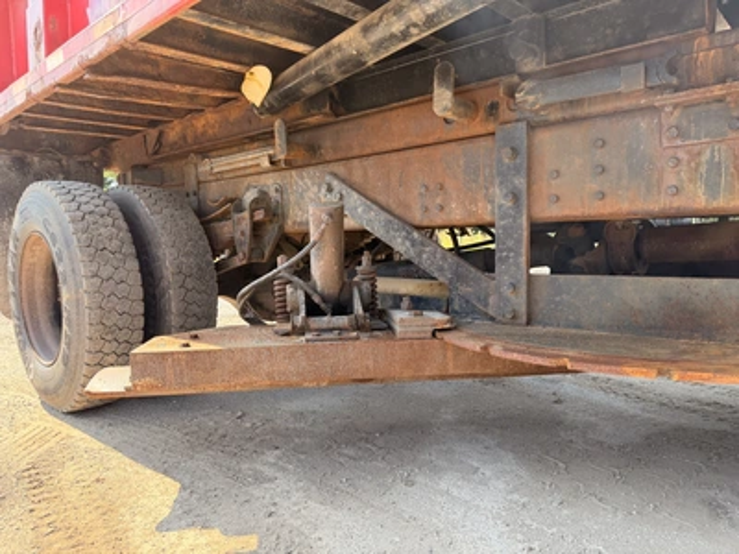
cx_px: 370
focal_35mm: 24
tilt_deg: -5.6
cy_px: 277
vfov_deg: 56.8
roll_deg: -0.8
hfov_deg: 71.6
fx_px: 512
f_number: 1.78
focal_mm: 6.76
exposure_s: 1/547
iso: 100
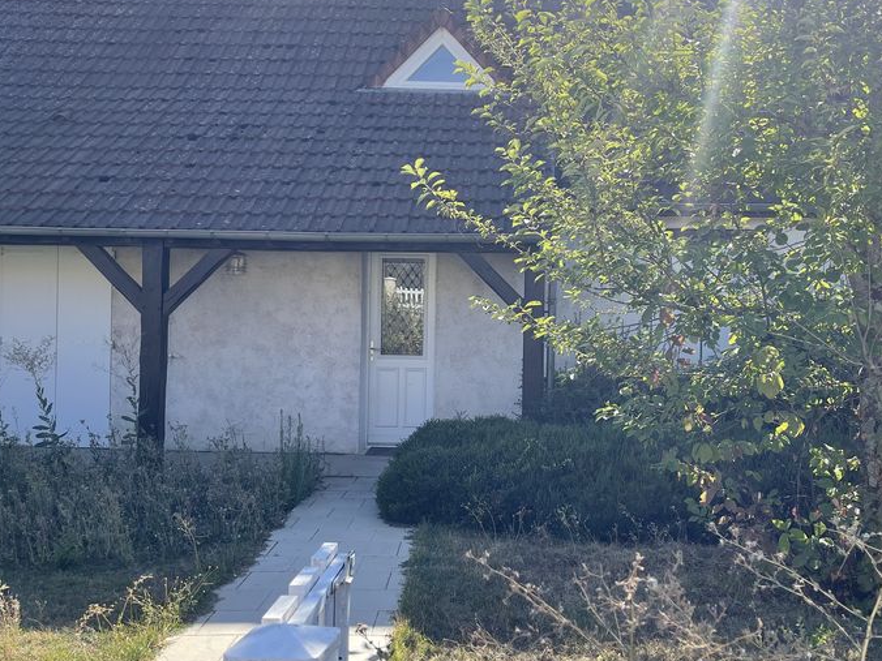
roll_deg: -1.5
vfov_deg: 38.6
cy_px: 302
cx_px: 518
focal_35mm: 37
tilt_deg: -0.6
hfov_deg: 49.9
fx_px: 943
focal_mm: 5.1
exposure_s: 1/1252
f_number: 1.6
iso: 32
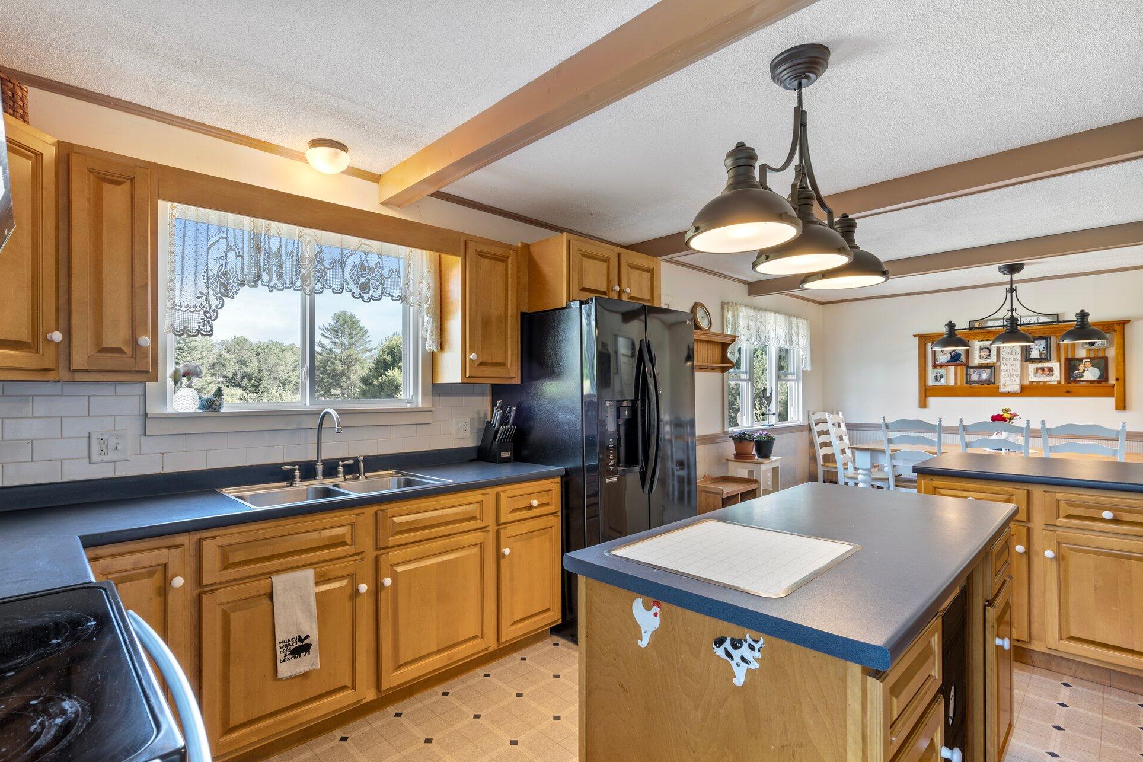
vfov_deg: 70.4
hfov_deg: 93.2
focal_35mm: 17
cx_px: 538
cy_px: 393
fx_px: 540
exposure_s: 2.5
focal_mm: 16
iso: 64
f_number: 9
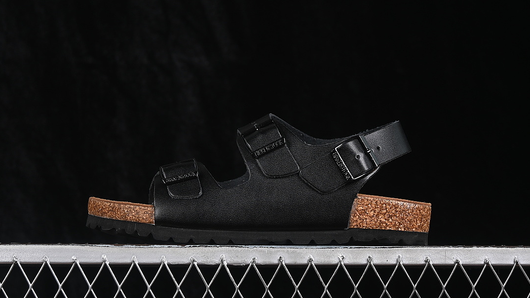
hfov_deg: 26.9
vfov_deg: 15.3
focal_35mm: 79
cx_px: 265
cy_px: 135
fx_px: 1110
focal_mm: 50
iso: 160
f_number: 6.3
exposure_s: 1/60
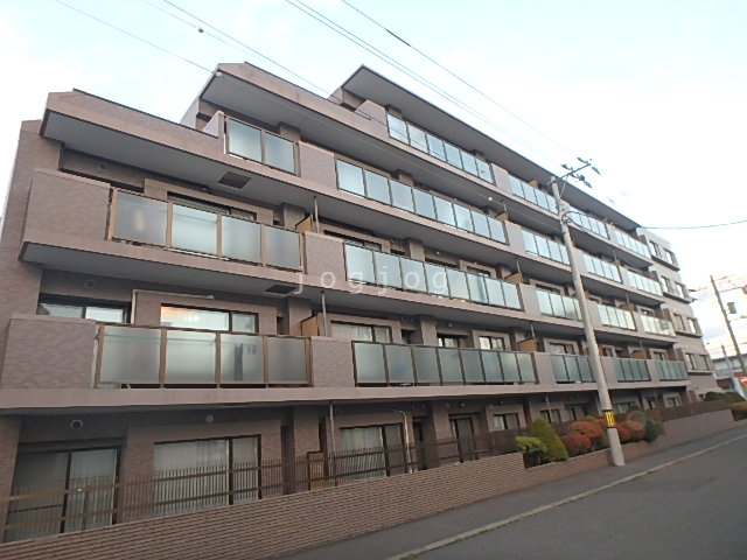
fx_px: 453
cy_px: 280
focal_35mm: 21
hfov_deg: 79.0
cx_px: 374
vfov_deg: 63.4
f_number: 3.5
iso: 200
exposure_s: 1/40
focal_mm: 3.7
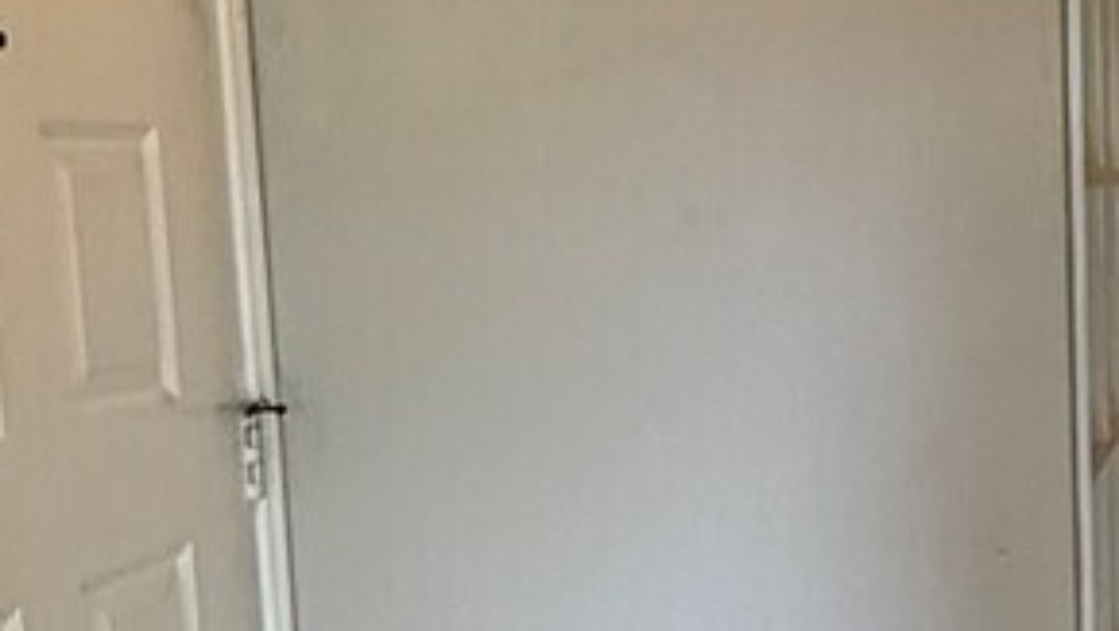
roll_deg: +0.4
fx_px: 2256
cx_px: 1417
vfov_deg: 15.8
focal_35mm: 76
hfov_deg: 24.6
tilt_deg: -6.3
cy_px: 480
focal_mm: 2.22
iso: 200
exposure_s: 1/60
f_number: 2.2
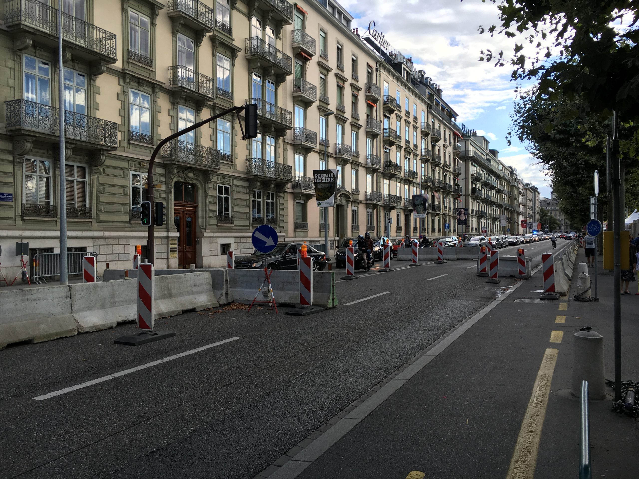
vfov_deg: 48.2
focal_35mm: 29
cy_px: 240
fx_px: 535
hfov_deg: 61.7
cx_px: 320
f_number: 2.2
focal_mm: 4.15
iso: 25
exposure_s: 1/596
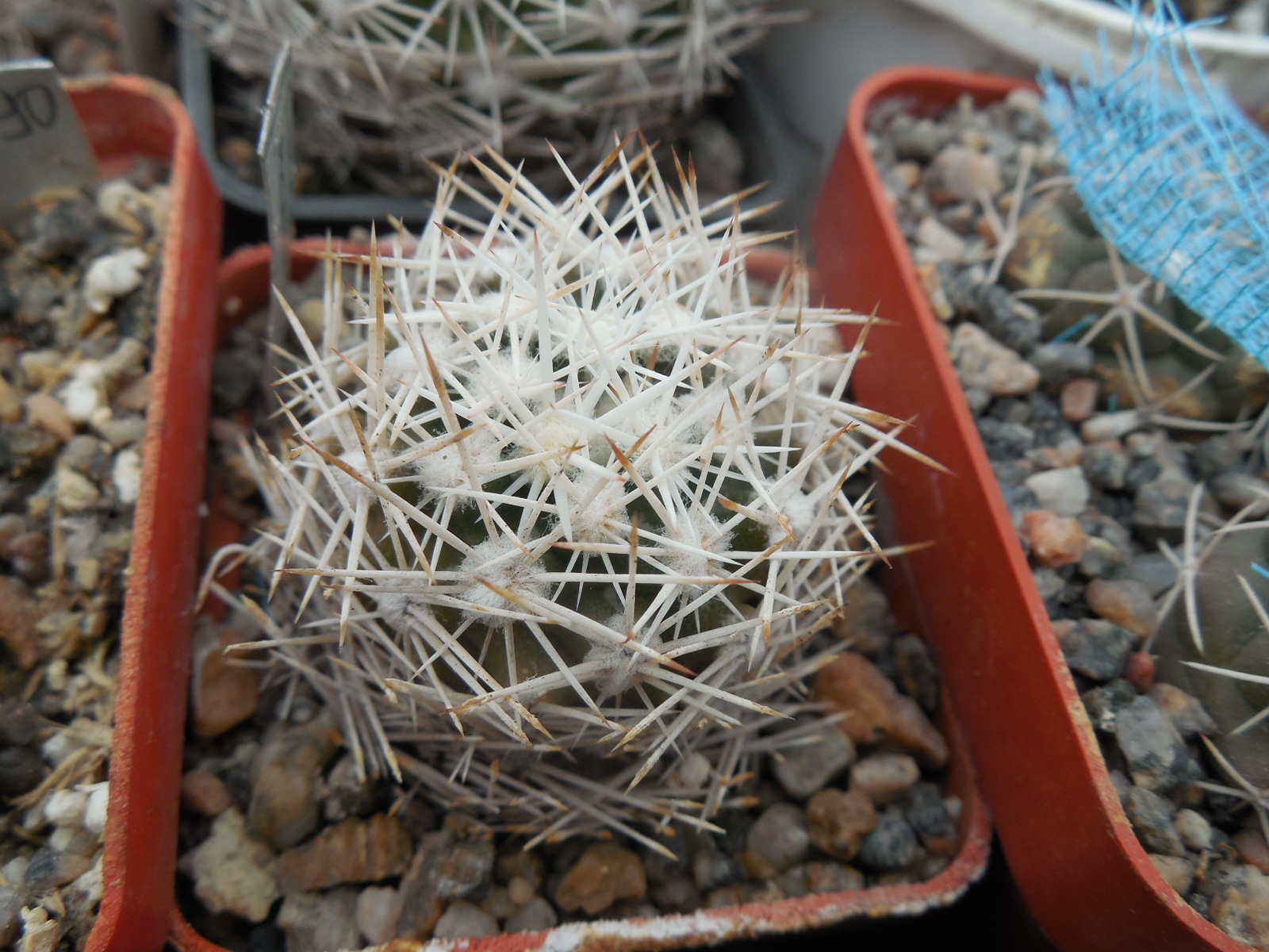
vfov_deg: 45.4
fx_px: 1136
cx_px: 634
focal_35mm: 31
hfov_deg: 58.4
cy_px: 476
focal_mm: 5.6
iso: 125
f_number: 3.6
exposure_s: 1/200
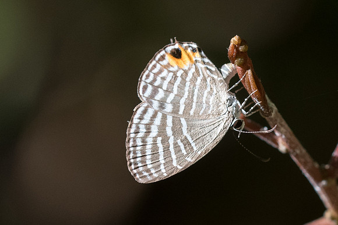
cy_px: 159
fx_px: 6310
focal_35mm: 672
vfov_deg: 2.0
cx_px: 278
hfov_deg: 3.1
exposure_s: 1/1600
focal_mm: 150
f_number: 5
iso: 800
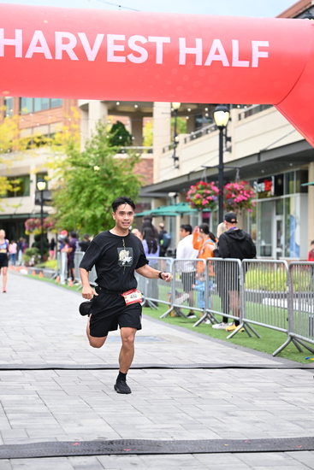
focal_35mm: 78
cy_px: 235
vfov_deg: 26.0
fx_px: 1020
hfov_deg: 17.5
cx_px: 157
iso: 800
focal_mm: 78
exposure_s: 1/1600
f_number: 2.8
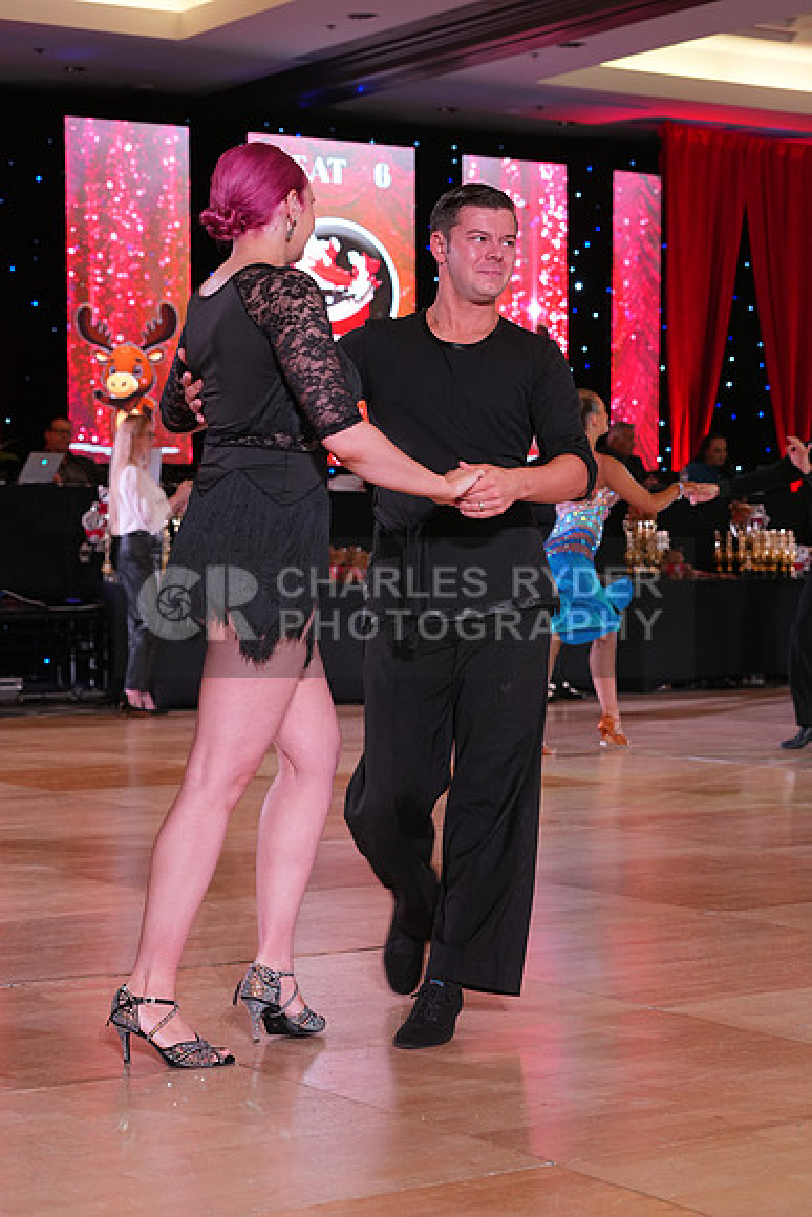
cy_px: 608
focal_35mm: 73
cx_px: 406
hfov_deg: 18.7
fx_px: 2468
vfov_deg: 27.7
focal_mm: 73
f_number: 5.6
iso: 1250
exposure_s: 1/100
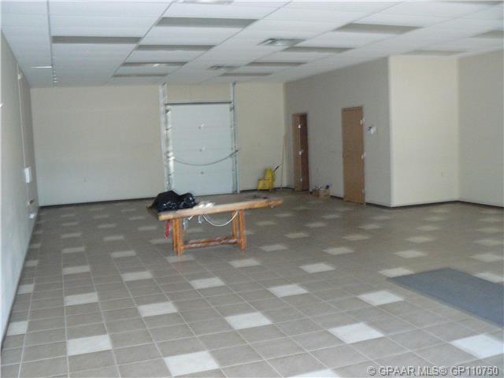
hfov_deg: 51.4
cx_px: 252
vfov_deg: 39.7
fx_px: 524
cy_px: 189
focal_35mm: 36
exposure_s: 1/30
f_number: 2.8
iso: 400
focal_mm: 6
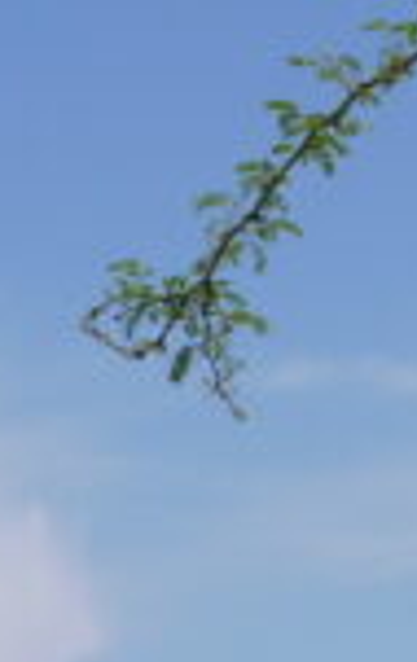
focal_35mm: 201
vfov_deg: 9.9
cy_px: 1188
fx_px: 3638
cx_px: -470
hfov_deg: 6.3
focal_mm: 14
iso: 160
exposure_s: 1/500
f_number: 9
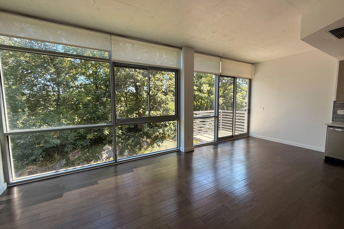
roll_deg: -0.7
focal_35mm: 15
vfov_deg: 77.3
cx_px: 174
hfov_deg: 100.4
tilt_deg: -5.9
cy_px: 115
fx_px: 143
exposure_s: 1/122
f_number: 2.2
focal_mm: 2.22
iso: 64
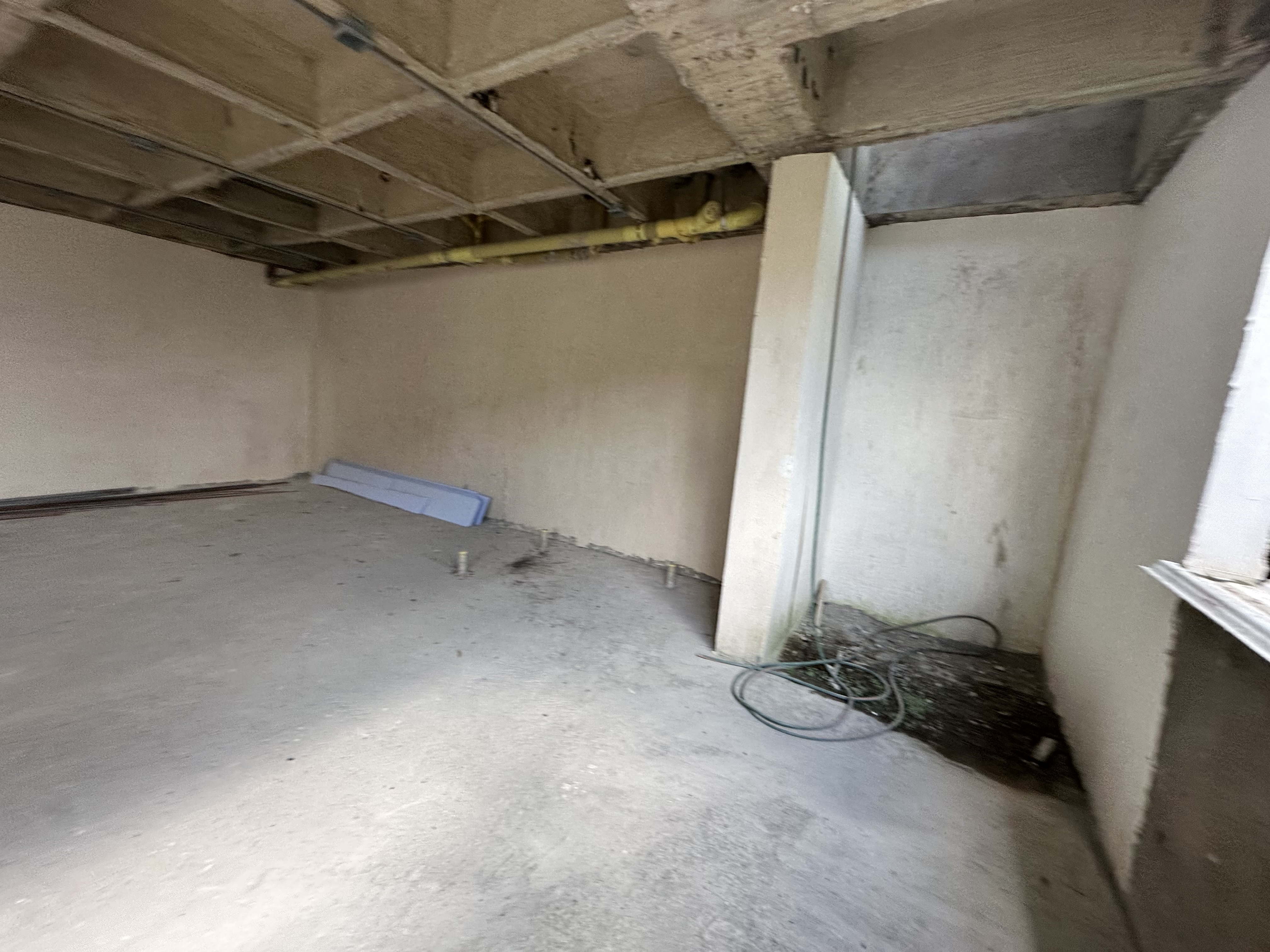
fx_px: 514
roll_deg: -6.1
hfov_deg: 102.1
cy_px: 476
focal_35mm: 14
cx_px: 635
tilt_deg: -13.0
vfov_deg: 85.7
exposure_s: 1/99
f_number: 2.2
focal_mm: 2.22
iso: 100
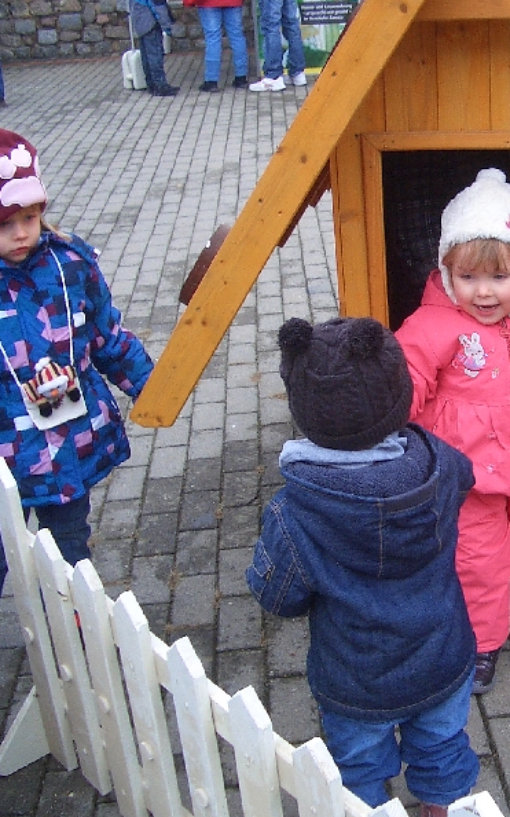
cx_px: 487
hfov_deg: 24.8
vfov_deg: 40.3
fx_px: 1112
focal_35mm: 50
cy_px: 408
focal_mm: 5.8
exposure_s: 1/80
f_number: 2.6
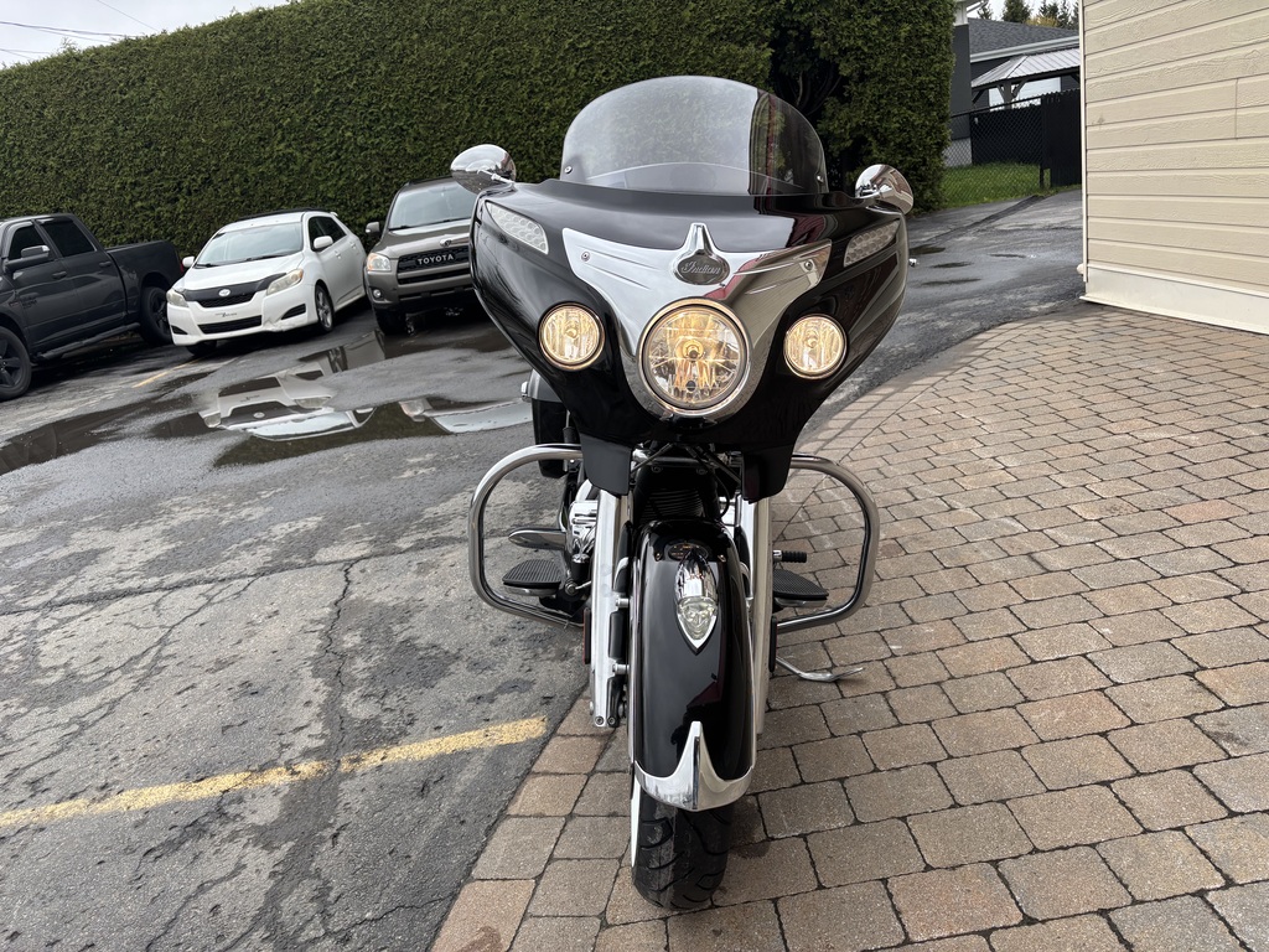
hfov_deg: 67.3
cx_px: 634
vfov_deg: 53.1
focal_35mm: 26
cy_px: 476
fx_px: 953
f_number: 1.6
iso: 50
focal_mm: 5.96
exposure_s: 1/880
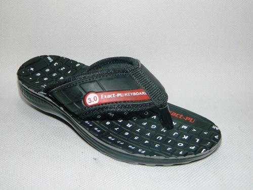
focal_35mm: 47
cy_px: 95
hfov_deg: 40.4
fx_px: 344
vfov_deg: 30.9
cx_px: 126
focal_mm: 8.4
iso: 200
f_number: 10.2
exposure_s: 1/50
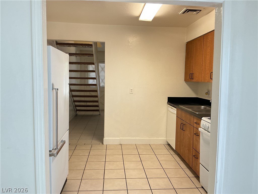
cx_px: 129
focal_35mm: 29
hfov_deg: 61.7
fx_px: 216
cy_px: 97
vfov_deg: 48.2
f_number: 1.8
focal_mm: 3
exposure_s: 1/60
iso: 125
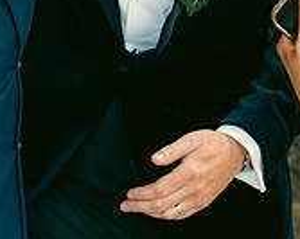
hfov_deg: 7.9
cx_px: 45
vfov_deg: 6.3
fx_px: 2172
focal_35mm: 245
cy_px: -39
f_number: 3.5
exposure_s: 1/200
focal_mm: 50
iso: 800
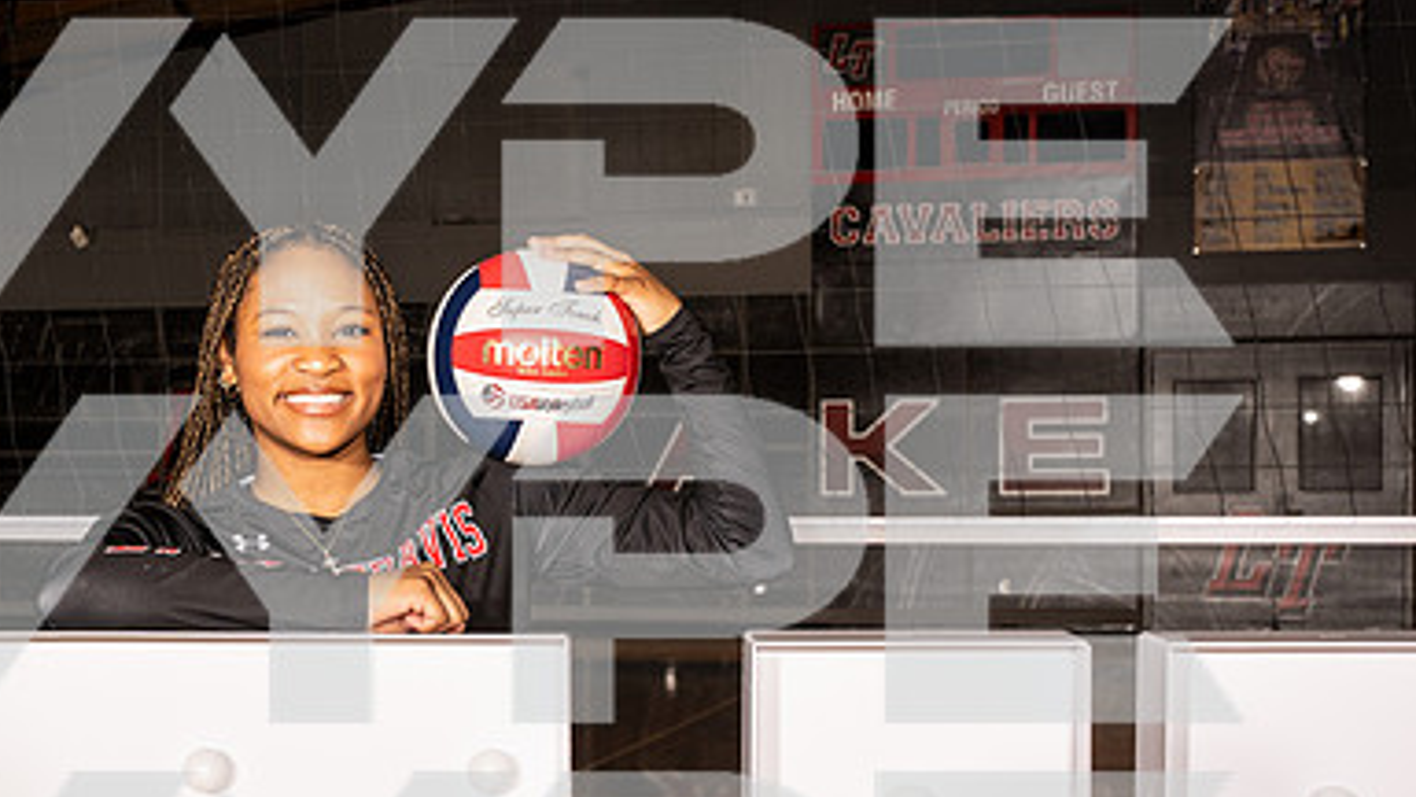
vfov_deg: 15.8
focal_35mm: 76
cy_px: 561
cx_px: 450
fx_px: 2854
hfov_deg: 27.7
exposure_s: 1/250
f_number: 11
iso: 200
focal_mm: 48
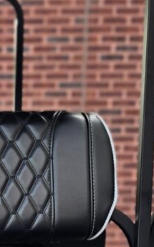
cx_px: -106
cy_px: 303
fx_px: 913
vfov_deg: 14.8
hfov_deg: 9.3
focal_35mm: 136
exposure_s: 1/160
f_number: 1.4
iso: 10
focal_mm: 6.5
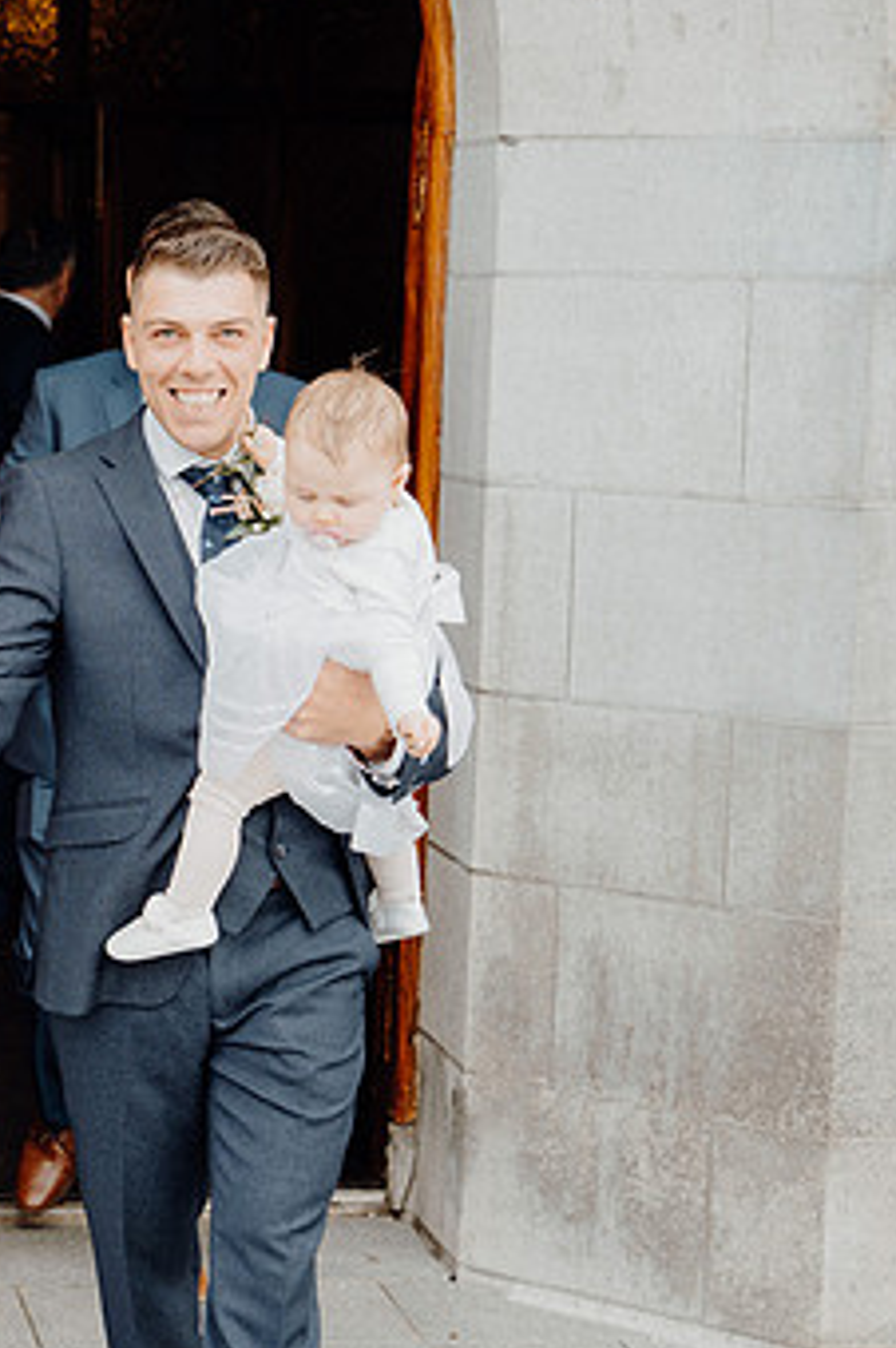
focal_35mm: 82
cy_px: 712
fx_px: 3067
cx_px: -24
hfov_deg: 16.2
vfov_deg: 24.8
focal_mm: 48
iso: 125
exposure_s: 1/200
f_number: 3.5
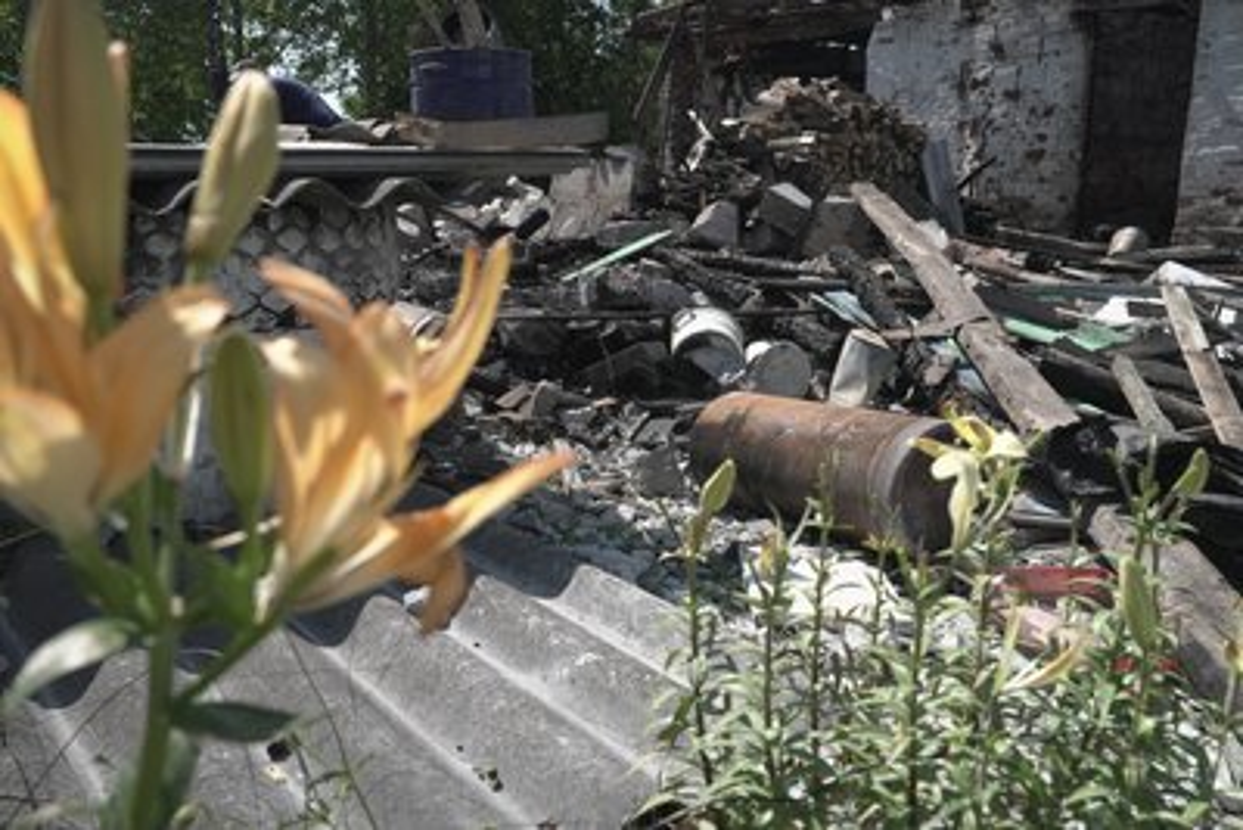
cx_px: 622
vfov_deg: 38.9
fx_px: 1174
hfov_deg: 55.8
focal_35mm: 34
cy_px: 415
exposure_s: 1/125
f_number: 9
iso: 1000
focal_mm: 34
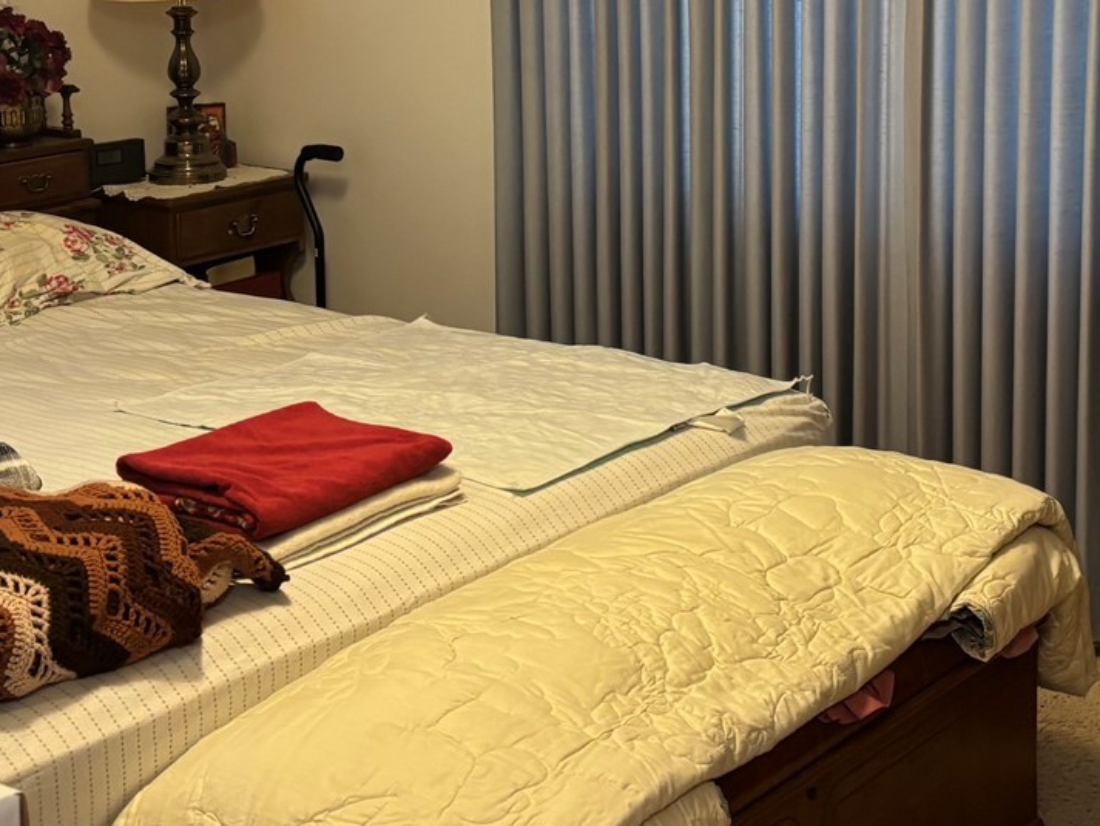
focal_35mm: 70
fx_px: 2225
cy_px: 111
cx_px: 694
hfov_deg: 27.7
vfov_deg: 20.7
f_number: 1.6
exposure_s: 1/60
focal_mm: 5.96
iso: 200
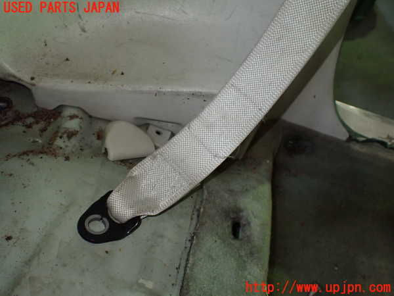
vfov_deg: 46.8
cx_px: 197
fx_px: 341
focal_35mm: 30
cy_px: 148
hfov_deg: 60.0
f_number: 2.3
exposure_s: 1/125
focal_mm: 5.4
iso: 800
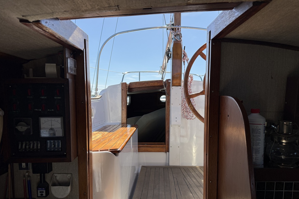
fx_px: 216
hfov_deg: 69.4
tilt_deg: -3.9
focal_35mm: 26
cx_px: 155
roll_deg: -2.0
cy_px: 113
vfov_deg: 49.4
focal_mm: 6.76
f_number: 1.78
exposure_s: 1/3145
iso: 100
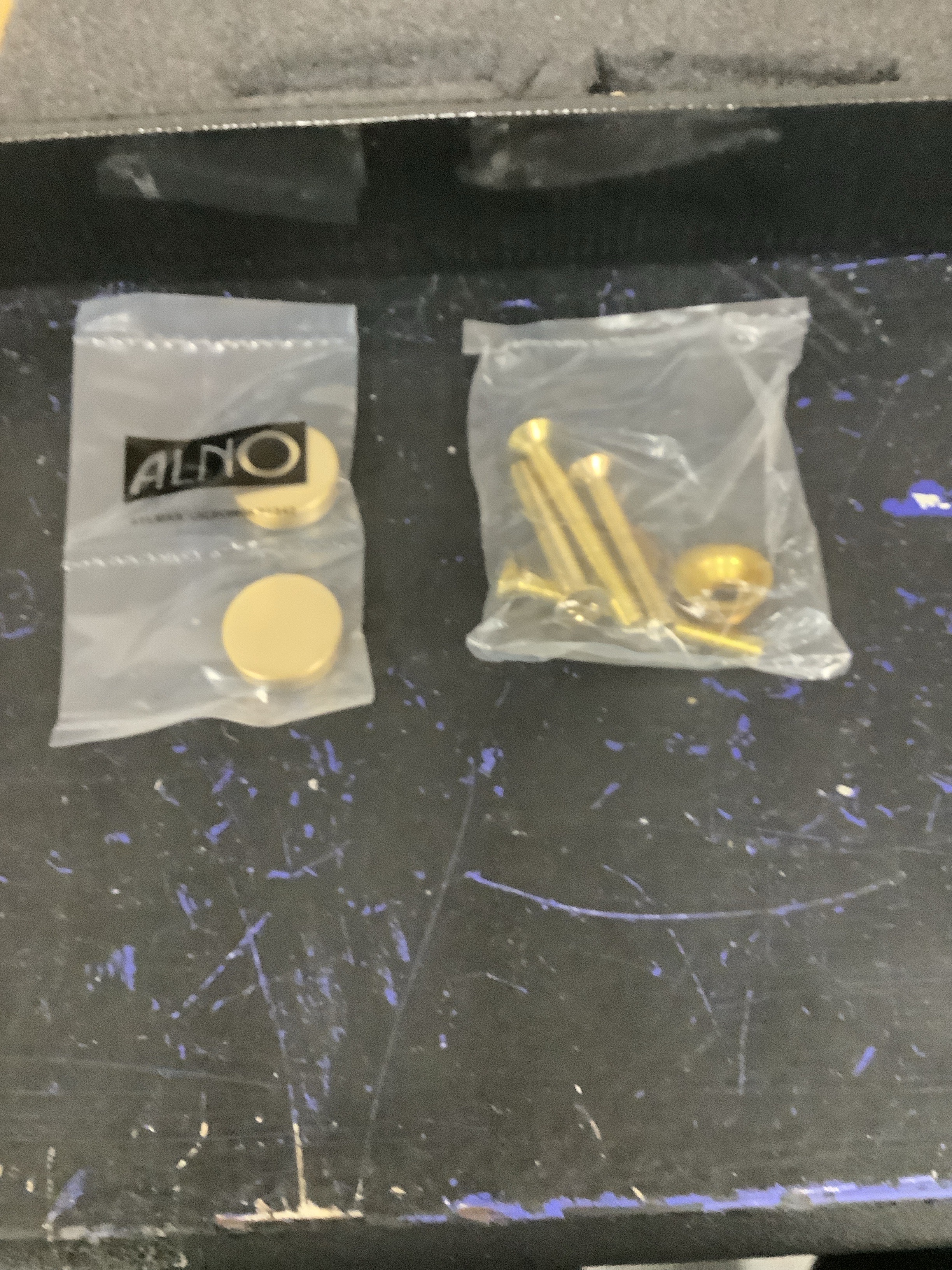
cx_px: 476
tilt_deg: -62.9
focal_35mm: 31
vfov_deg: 58.4
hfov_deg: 45.4
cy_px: 635
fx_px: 1137
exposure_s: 1/25
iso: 500
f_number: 2.4
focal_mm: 3.3
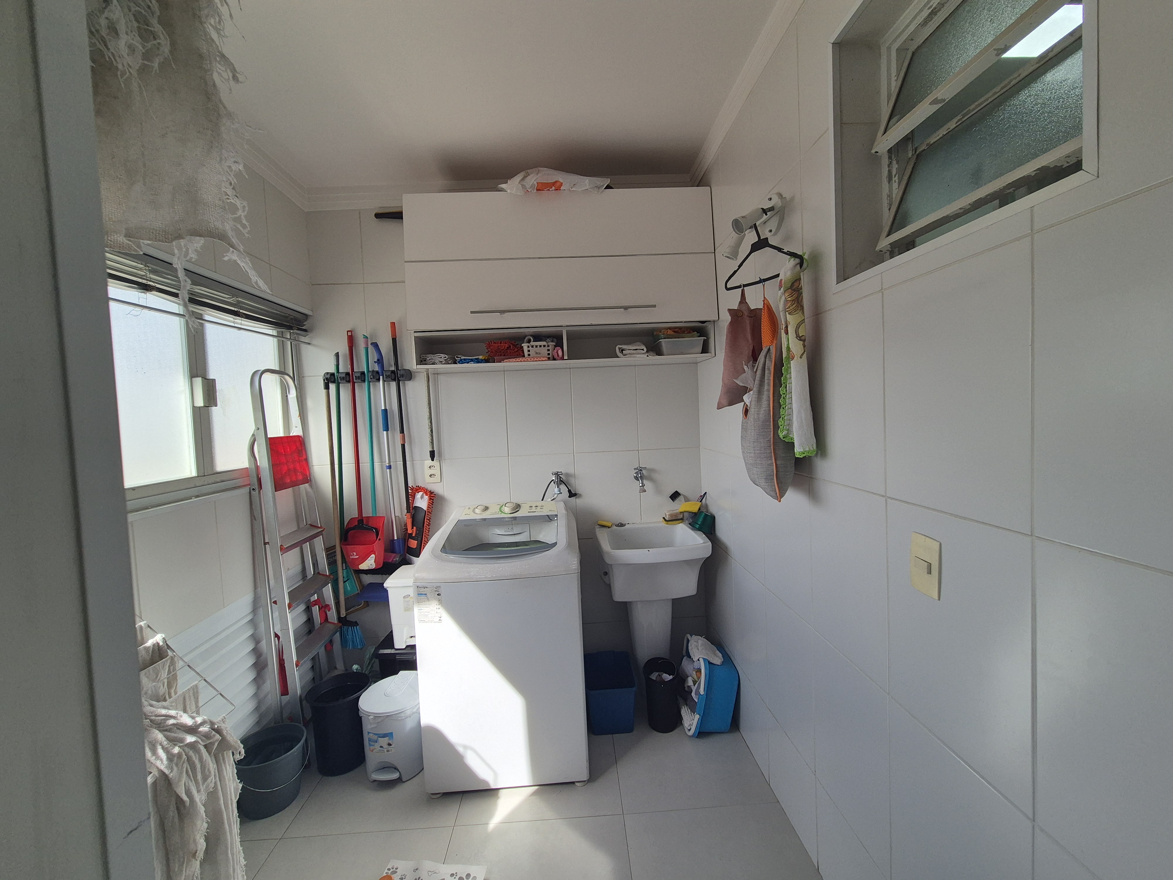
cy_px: 440
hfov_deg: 106.2
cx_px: 586
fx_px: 441
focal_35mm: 13
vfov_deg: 89.9
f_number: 2.2
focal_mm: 2.2
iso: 50
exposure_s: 1/808
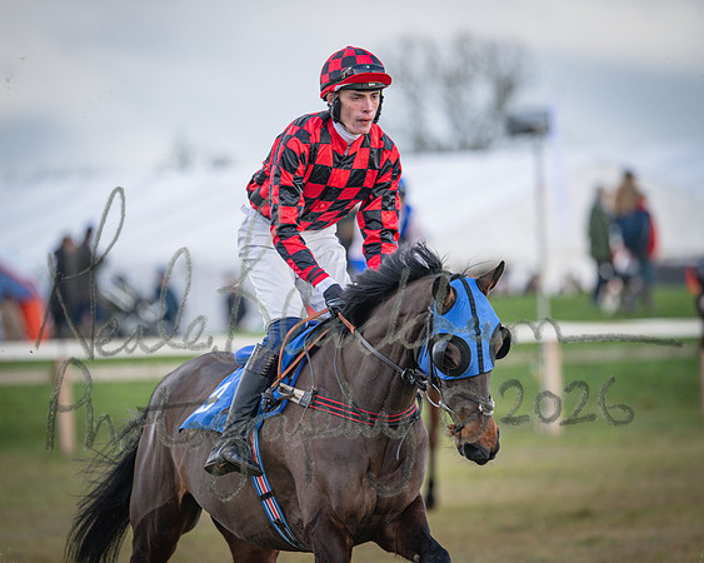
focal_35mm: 450
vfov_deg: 3.4
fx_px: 9383
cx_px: 352
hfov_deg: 4.3
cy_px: 282
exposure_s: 1/1250
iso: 800
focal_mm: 400
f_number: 5
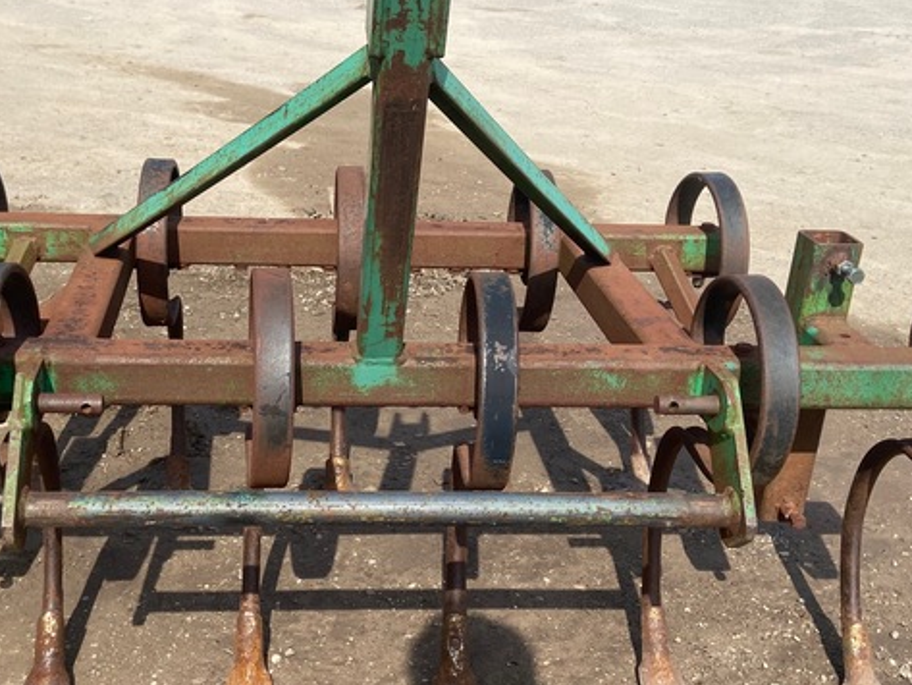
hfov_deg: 42.7
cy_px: 370
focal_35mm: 44
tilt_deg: -28.2
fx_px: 1160
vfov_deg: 32.9
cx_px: 364
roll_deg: -2.8
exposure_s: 1/3205
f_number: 1.8
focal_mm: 4.25
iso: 32
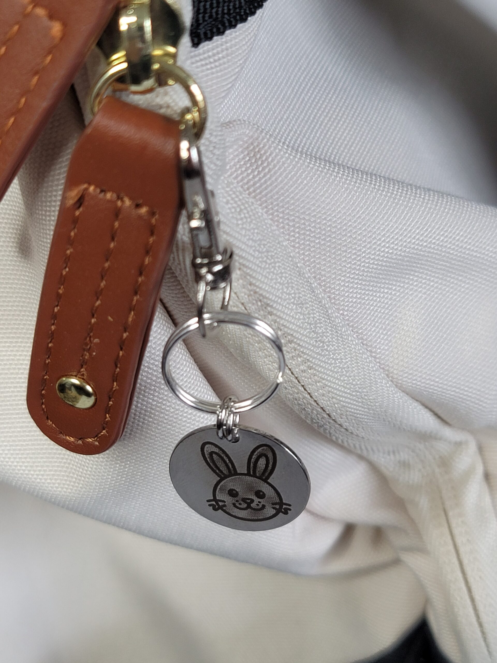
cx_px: 248
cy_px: 332
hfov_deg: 54.9
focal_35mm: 25
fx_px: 479
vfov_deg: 69.4
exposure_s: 1/120
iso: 100
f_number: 1.8
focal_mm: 7
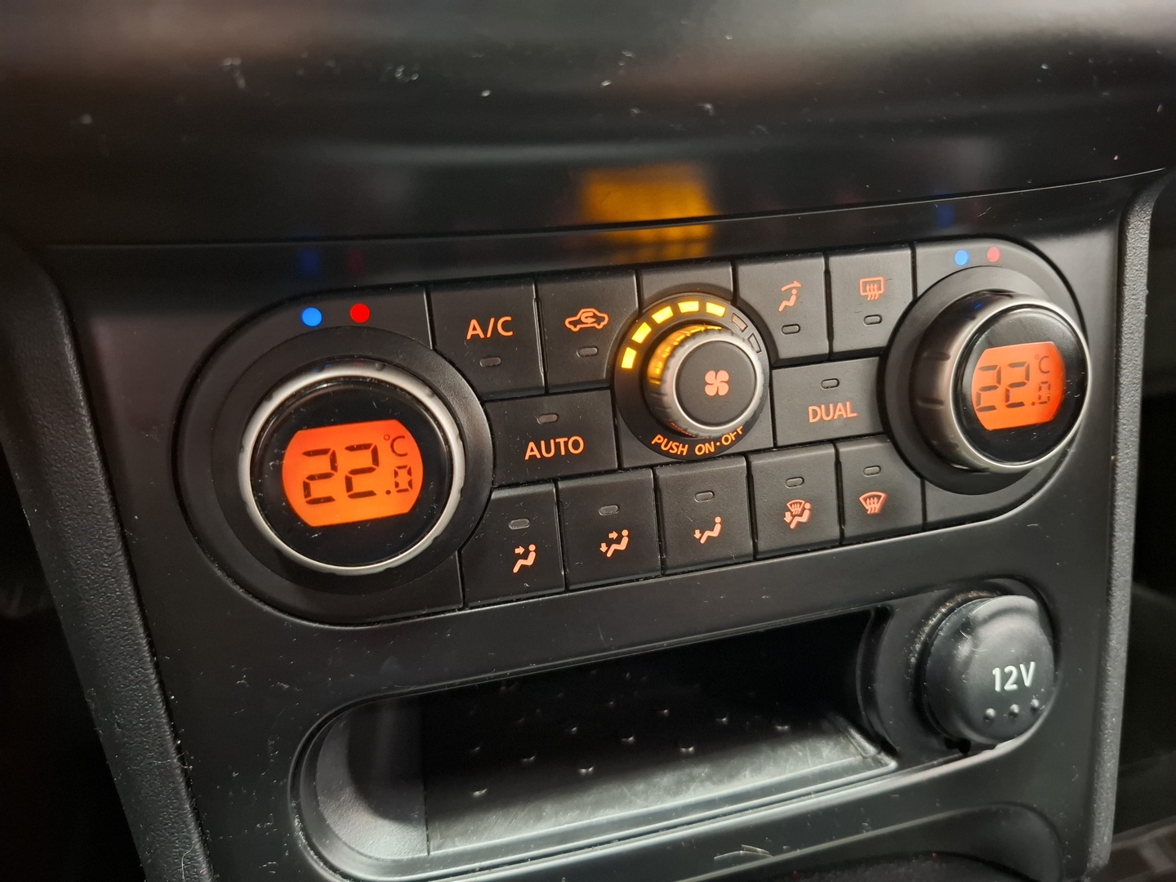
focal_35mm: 23
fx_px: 781
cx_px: 588
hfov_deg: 73.9
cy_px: 441
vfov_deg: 58.9
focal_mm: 5.54
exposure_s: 1/20
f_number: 1.8
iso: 1000
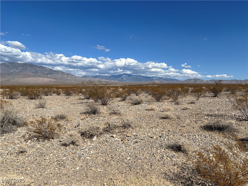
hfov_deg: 67.3
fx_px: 186
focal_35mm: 26
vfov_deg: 53.1
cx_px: 124
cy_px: 93
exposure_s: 1/6711
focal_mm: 5.96
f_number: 1.6
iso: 50
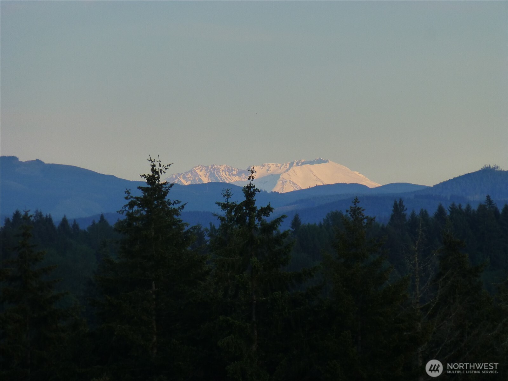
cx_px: 254
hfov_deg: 4.1
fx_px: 7044
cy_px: 190
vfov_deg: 3.1
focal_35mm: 480
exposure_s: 1/160
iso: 160
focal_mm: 86
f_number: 6.4
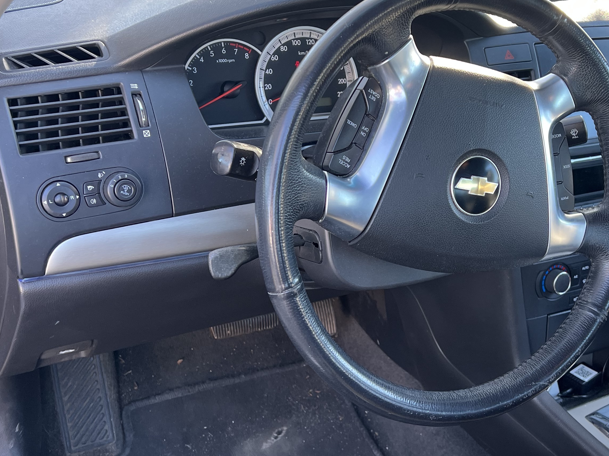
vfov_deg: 31.5
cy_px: 216
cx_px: 388
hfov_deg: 40.9
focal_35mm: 46
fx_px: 809
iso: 100
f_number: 1.5
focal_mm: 5.7
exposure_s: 1/121
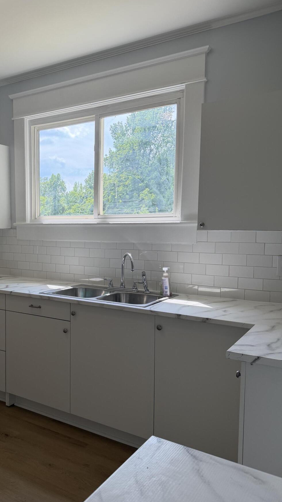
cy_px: 257
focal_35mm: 30
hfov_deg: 37.9
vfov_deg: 64.3
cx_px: 68
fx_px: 399
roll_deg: -0.5
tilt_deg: -4.3
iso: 100
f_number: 1.78
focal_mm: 6.76
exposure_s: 1/765
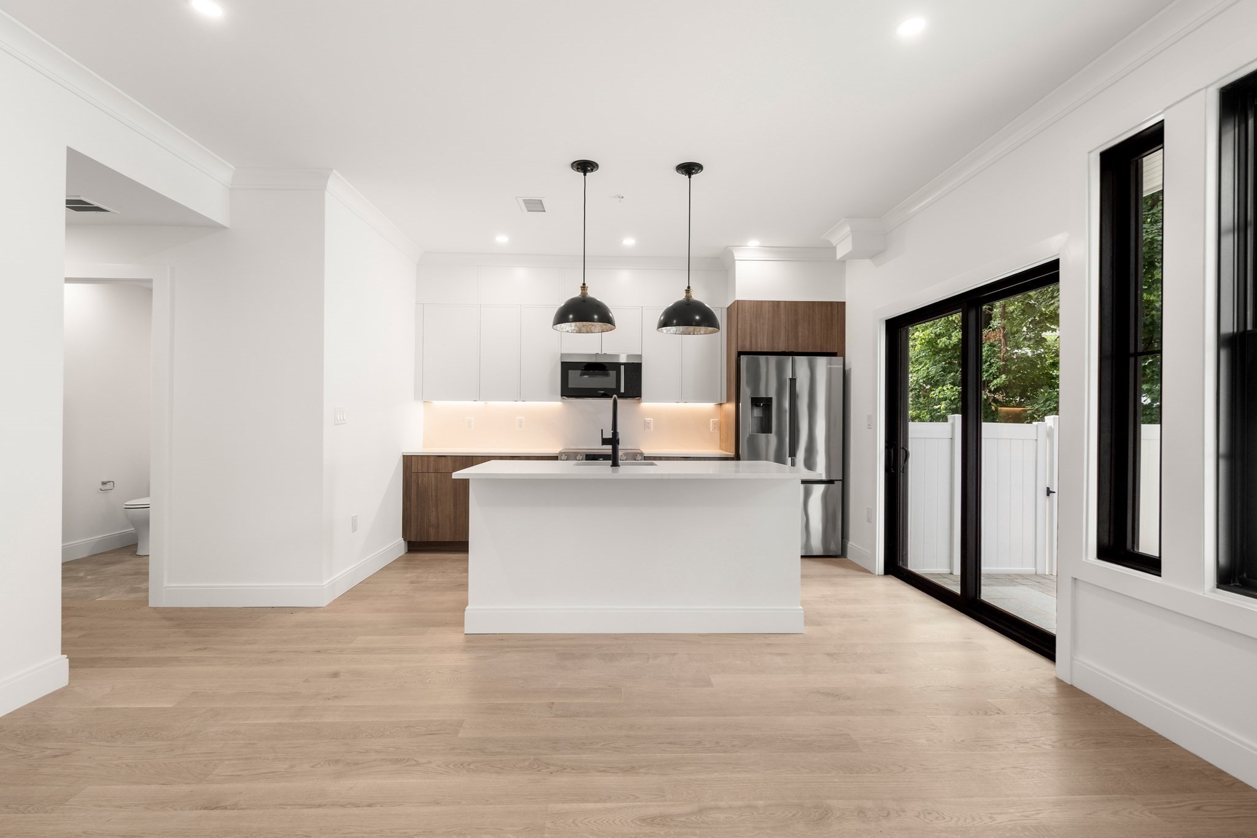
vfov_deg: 73.7
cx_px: 628
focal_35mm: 16
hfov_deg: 96.7
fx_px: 559
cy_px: 419
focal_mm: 16
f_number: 7.1
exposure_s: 1/13
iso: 320
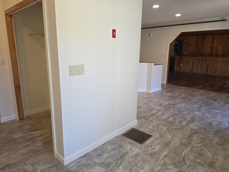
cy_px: 86
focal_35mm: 23
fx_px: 152
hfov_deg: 73.9
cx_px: 114
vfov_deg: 58.9
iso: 40
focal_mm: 6.5
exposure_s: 1/60
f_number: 1.4
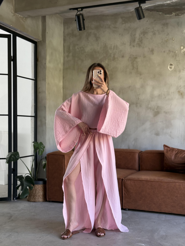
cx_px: 92
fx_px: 342
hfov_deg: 30.3
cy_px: 123
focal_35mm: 48
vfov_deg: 39.7
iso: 100
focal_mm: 6.76
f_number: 1.78
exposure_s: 1/60
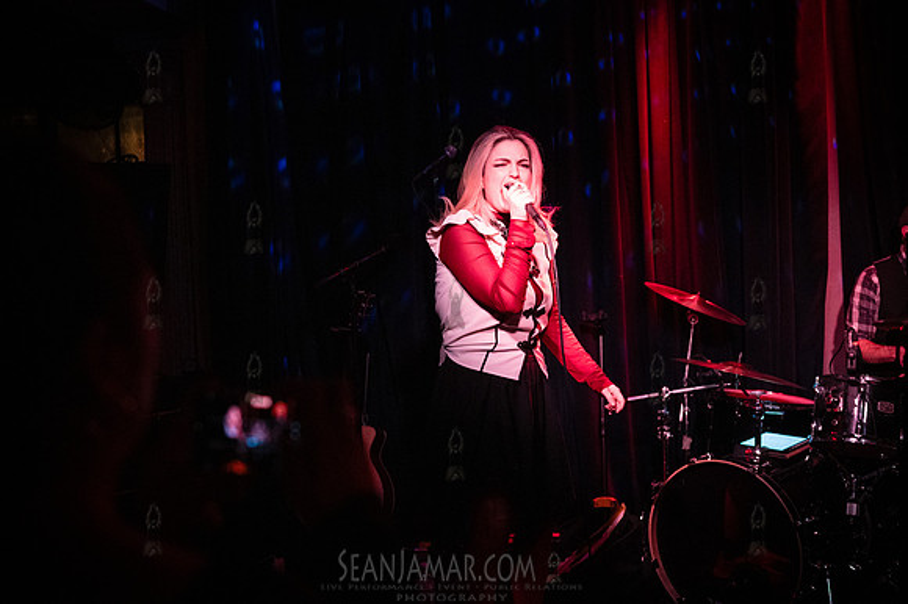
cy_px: 302
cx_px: 454
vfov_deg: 28.0
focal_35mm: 48
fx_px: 1210
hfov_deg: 41.1
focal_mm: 48
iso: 12800
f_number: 3.5
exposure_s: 1/320
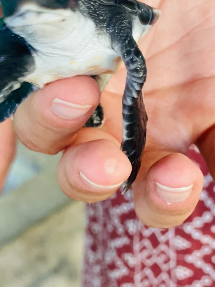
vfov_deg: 18.0
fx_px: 903
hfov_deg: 13.6
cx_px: 99
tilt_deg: -35.0
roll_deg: +4.5
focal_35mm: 109
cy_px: 185
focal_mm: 6
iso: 125
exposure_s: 1/33
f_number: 2
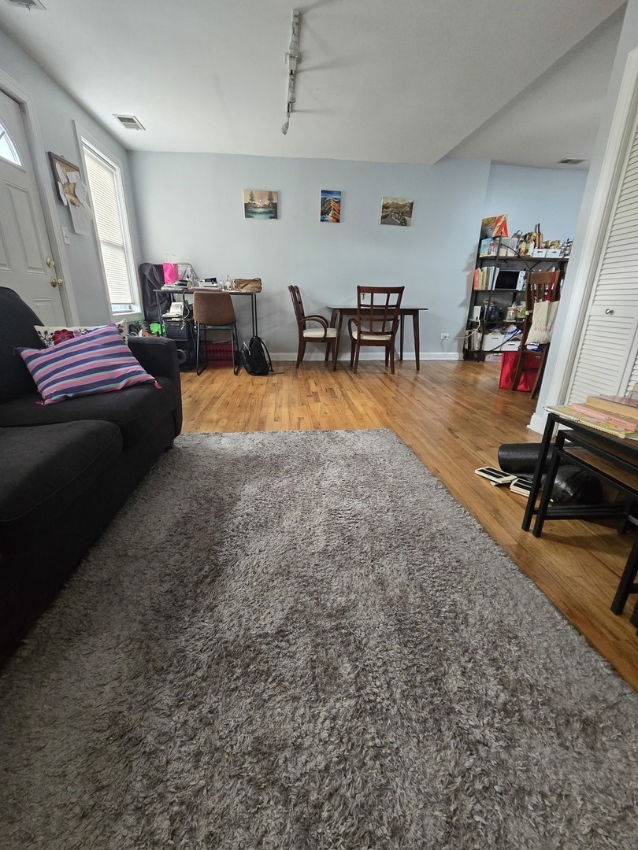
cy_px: 425
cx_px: 319
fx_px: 319
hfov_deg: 89.9
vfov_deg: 106.2
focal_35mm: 13
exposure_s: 1/60
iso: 500
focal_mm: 2.2
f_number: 2.2
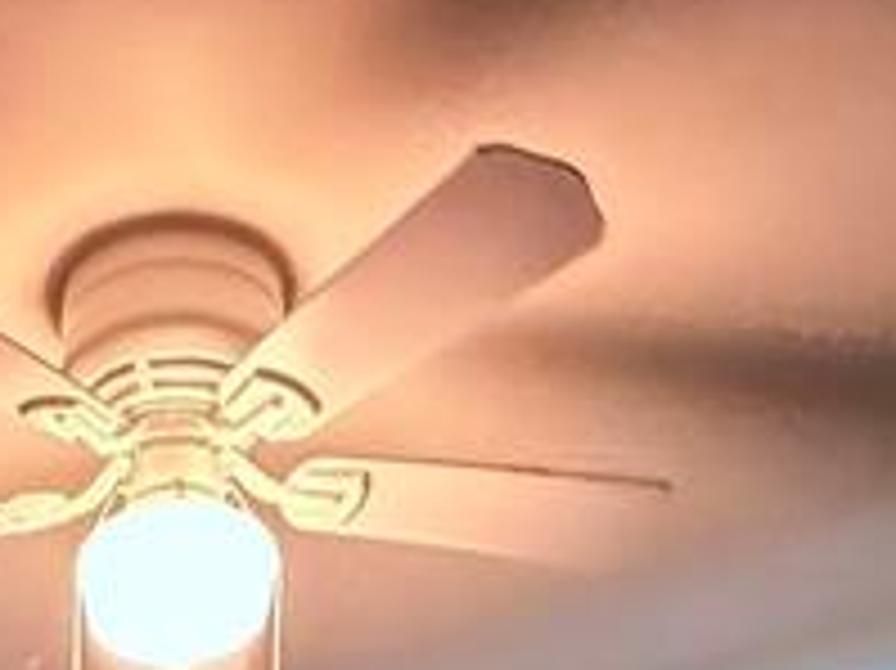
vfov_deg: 13.5
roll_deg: -0.2
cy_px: 1695
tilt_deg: -7.1
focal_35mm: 72
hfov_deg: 26.3
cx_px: 117
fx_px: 1863
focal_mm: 2.22
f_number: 2.2
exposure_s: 1/60
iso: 1250
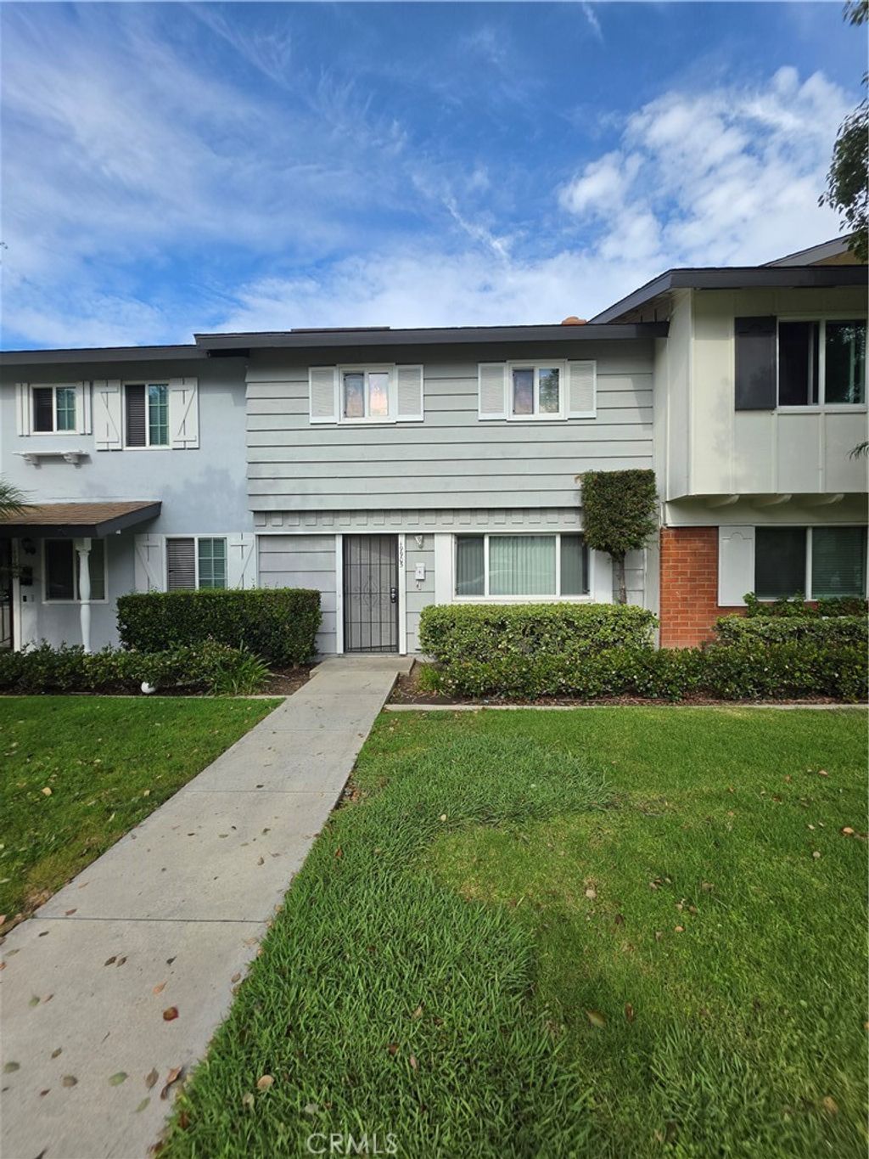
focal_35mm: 13
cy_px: 580
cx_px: 434
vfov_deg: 106.2
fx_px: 435
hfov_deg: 89.9
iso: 32
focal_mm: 2.2
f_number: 1.9
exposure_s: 1/1354
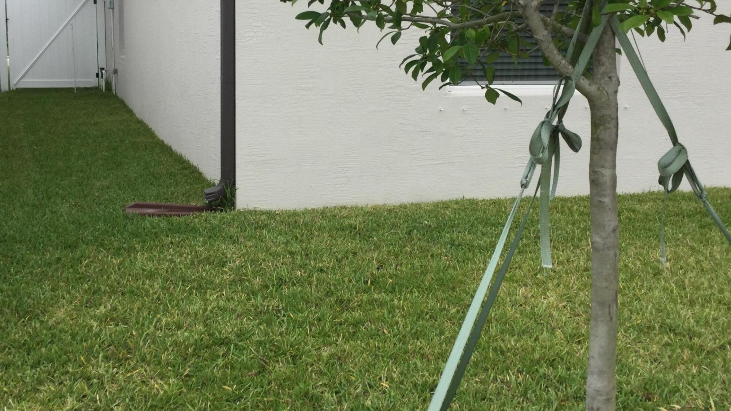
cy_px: 155
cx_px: 327
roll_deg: -1.7
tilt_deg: -6.9
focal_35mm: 48
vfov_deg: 24.9
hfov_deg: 42.8
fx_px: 930
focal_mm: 3.3
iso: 25
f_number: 2.4
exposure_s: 1/926
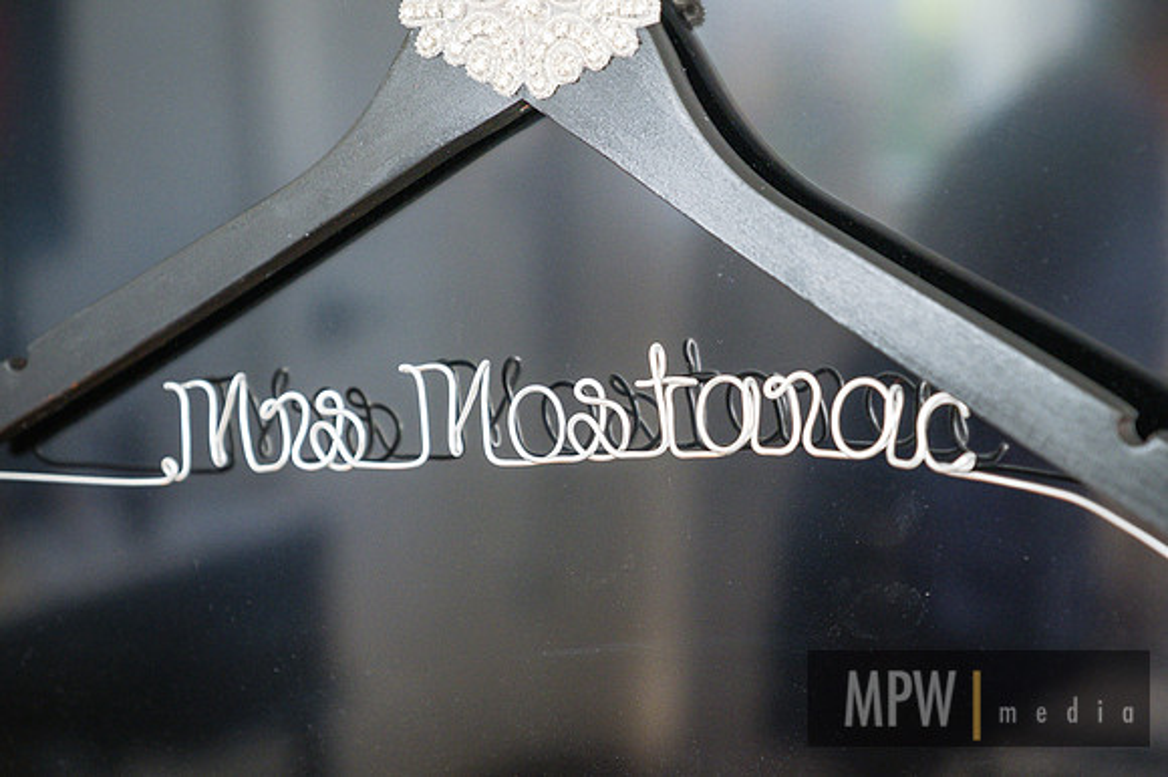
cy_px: 406
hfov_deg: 24.4
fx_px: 2701
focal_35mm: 83
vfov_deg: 16.4
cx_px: 609
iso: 1600
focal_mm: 51.6
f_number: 2.8
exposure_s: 1/125
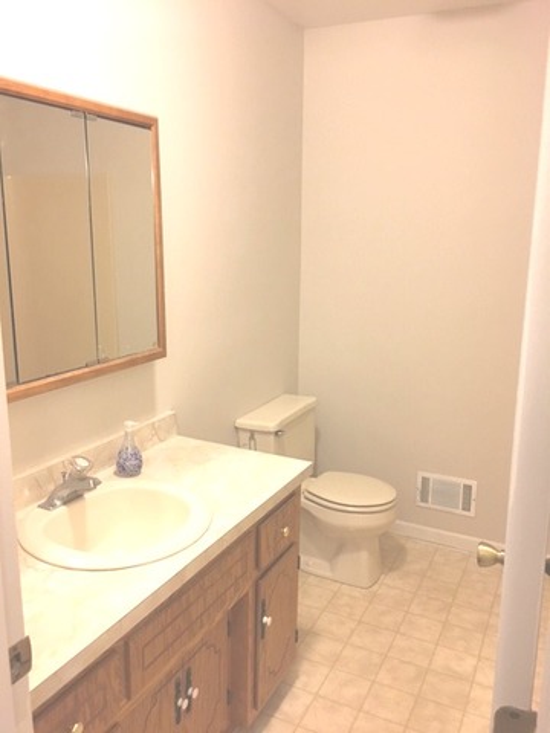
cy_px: 366
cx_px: 275
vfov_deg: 61.7
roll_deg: +0.4
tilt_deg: -11.7
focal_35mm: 29
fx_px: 614
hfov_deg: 48.2
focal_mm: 4.15
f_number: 2.2
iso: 125
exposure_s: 1/30
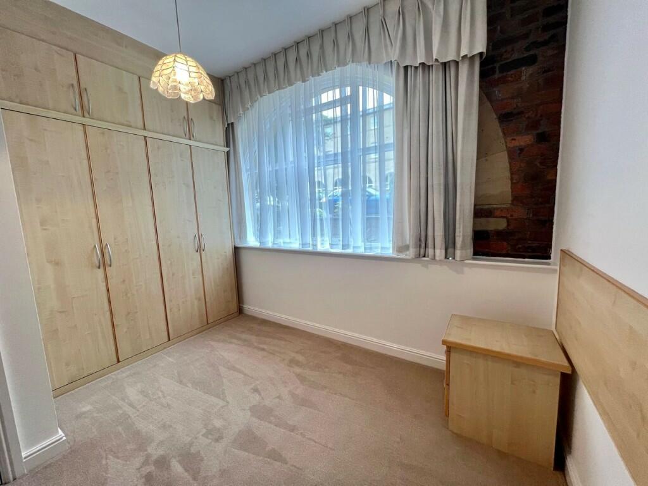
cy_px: 243
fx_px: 243
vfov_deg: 89.9
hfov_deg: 106.2
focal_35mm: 13
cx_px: 324
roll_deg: +2.9
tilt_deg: -7.5
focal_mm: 1.57
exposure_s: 1/100
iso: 125
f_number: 1.8
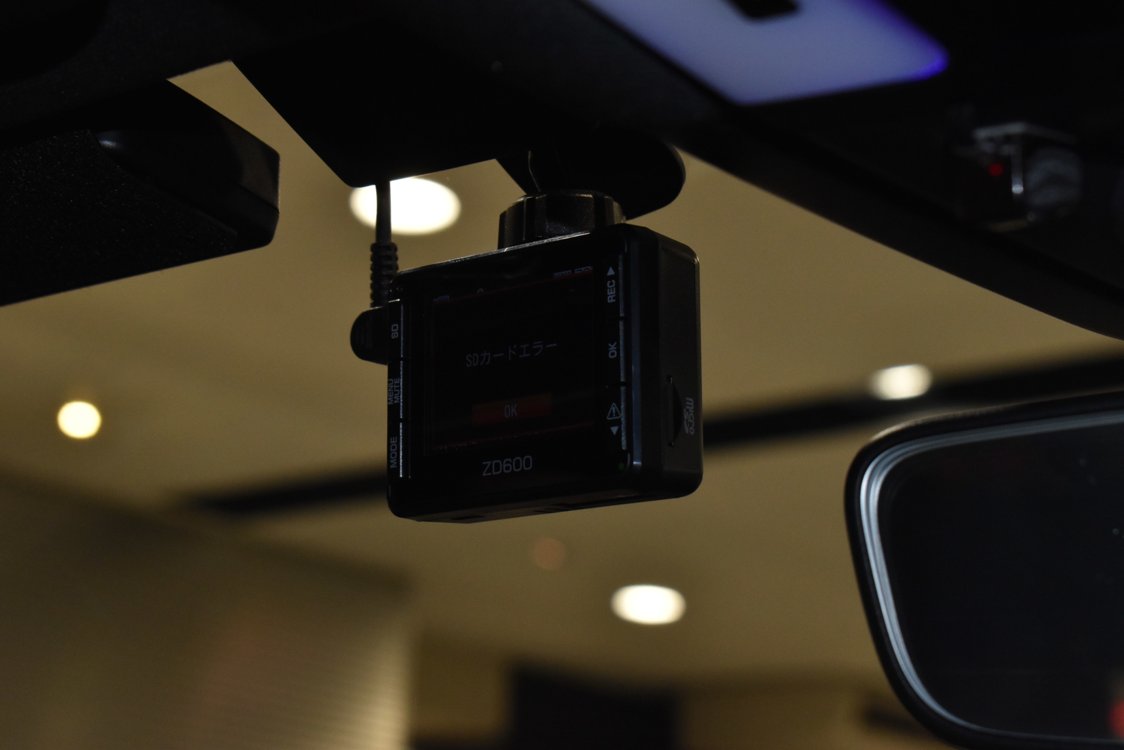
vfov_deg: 16.6
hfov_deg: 24.6
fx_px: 2576
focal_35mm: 82
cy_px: 375
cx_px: 562
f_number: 8
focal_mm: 55
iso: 2000
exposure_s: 1/100
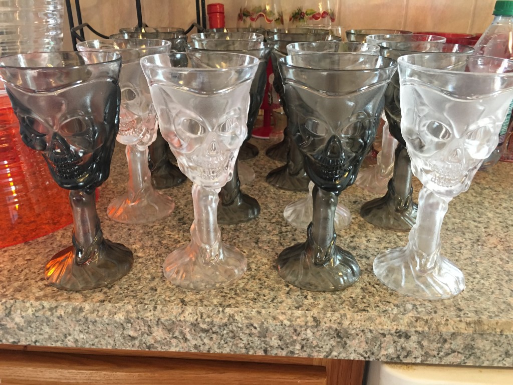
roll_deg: -0.5
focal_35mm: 29
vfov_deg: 48.2
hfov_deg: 61.7
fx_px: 430
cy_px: 192
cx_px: 256
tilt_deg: -23.1
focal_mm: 4.15
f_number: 2.2
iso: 125
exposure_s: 1/30
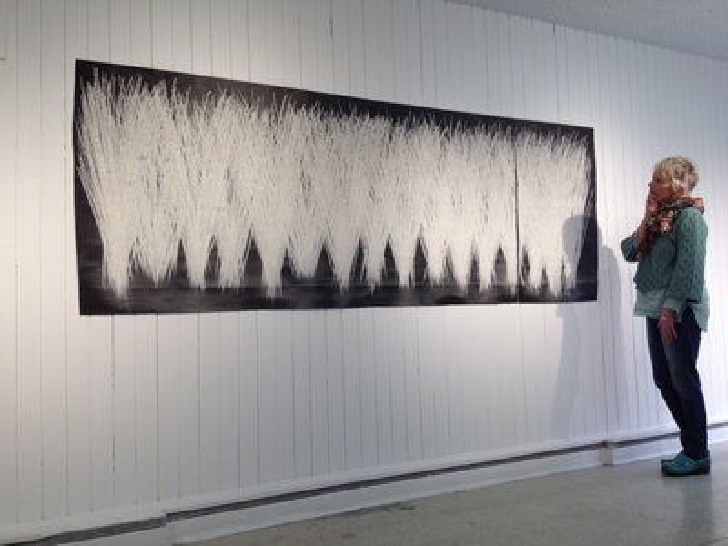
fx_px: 736
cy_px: 273
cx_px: 364
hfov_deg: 52.6
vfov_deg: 40.7
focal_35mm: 35
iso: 64
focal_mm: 4.28
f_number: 2.4
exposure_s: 1/60
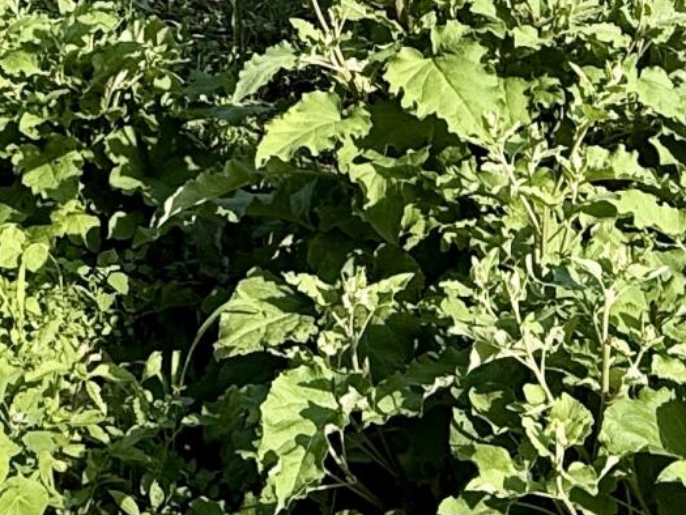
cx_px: 389
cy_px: -277
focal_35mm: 80
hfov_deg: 24.4
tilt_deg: -7.8
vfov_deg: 16.6
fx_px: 1586
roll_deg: -0.8
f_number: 2.2
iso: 50
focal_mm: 2.22
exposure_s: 1/1431
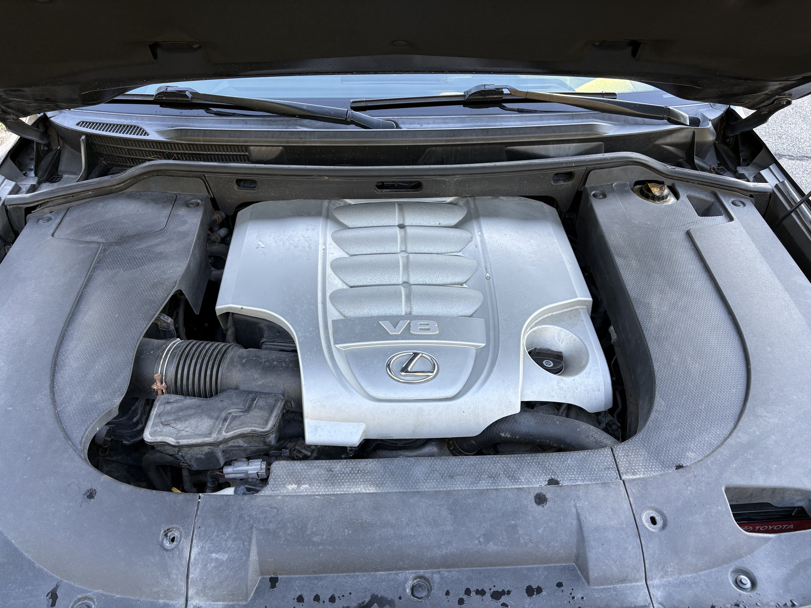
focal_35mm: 26
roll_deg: +1.0
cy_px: 304
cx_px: 406
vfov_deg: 53.1
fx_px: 609
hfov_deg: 67.3
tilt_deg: -38.6
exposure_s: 1/121
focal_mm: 5.96
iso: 80
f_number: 1.6
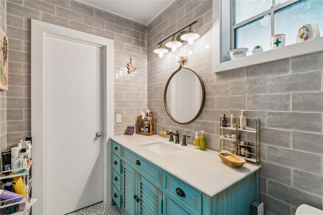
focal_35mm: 15
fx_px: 135
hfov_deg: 100.4
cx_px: 162
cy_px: 108
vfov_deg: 77.3
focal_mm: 10
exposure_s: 1/5
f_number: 7.1
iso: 100
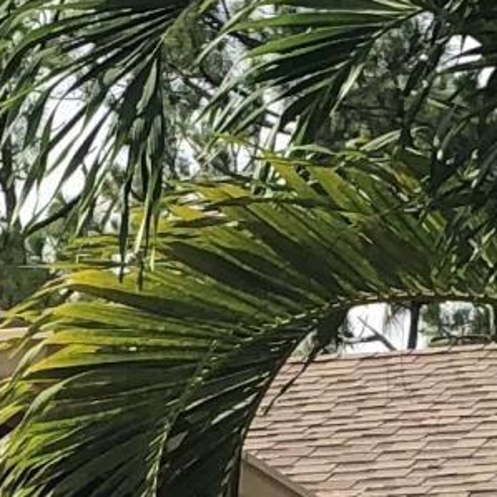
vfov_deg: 7.0
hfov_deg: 7.1
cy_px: 667
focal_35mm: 248
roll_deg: -0.4
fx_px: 4028
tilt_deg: +8.8
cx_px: 185
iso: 20
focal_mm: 4
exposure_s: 1/1200
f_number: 1.8
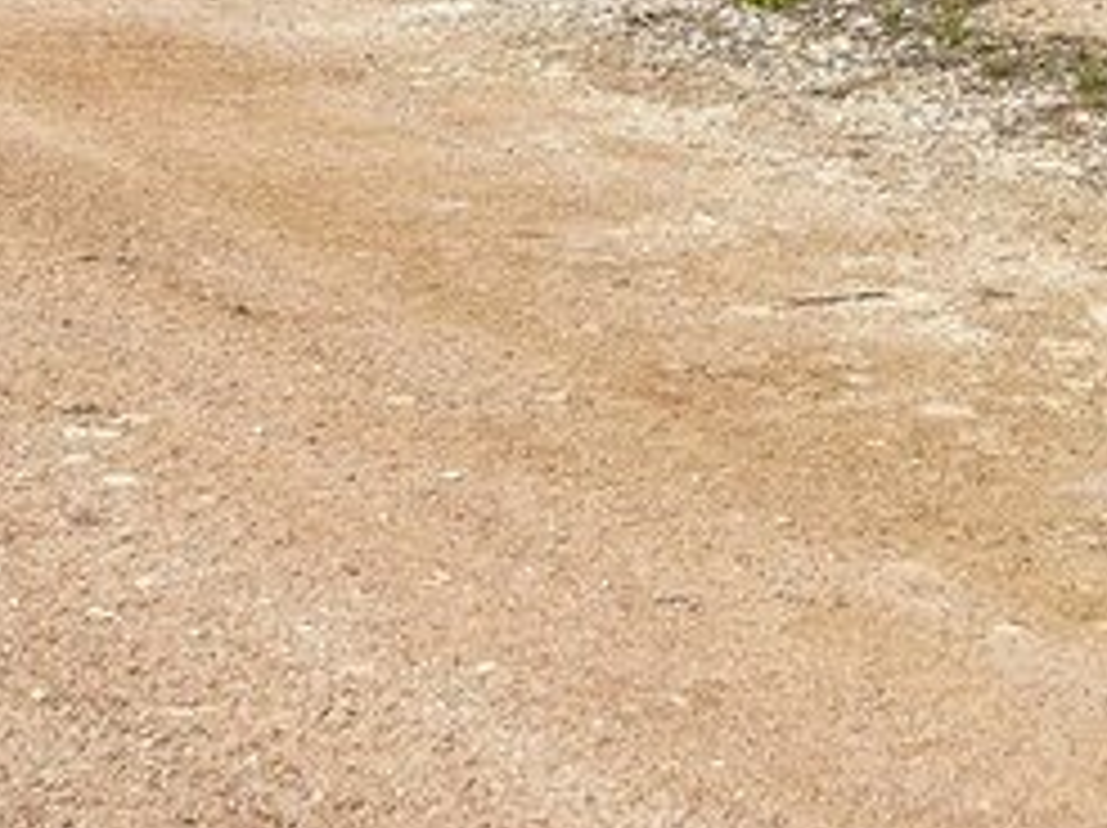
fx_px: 7093
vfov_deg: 6.4
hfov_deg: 8.9
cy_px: -990
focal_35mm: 222
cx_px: 1161
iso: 100
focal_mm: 35
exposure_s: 1/250
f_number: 8
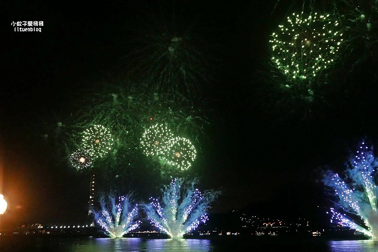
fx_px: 357
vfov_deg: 38.9
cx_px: 190
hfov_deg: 55.8
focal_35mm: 34
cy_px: 133
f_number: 4.5
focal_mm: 14
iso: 3200
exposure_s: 1/60
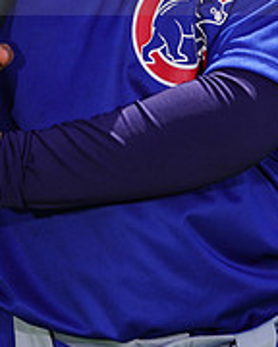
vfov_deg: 2.6
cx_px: 171
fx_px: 7580
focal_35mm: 737
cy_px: -46
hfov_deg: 2.1
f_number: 8
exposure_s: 1/250
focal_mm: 244
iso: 100
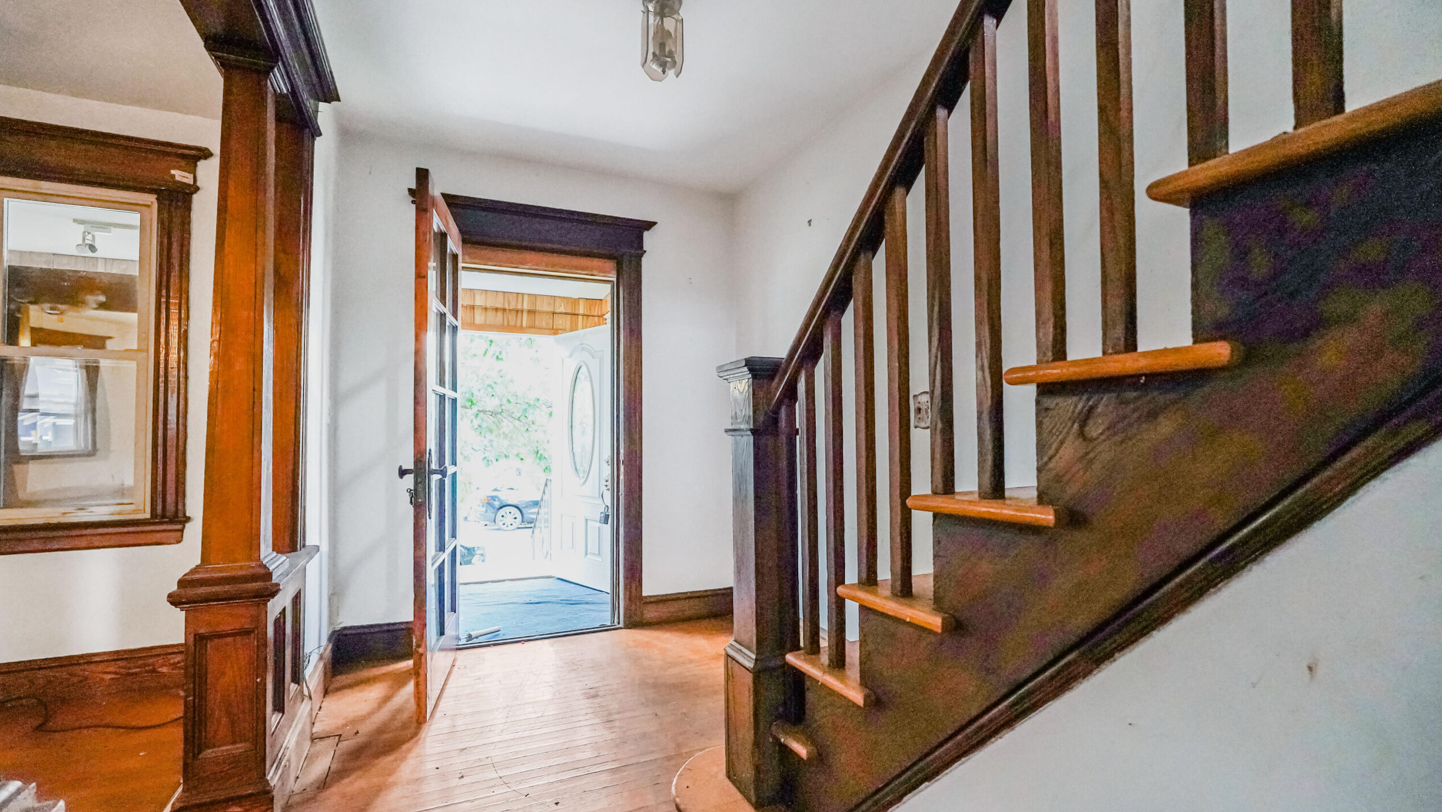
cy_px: 410
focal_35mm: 17
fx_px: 650
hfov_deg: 95.9
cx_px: 726
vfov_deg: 63.9
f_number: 4
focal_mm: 16
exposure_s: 1/60
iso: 8000
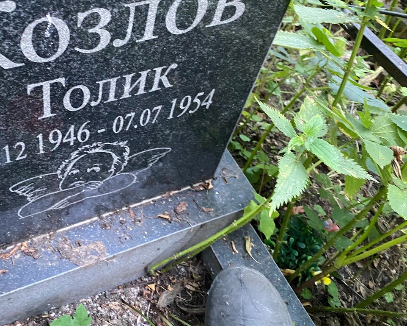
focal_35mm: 38
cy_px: 109
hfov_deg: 46.9
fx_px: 458
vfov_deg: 38.7
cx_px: 124
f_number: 1.8
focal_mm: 4.25
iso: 640
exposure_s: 1/30
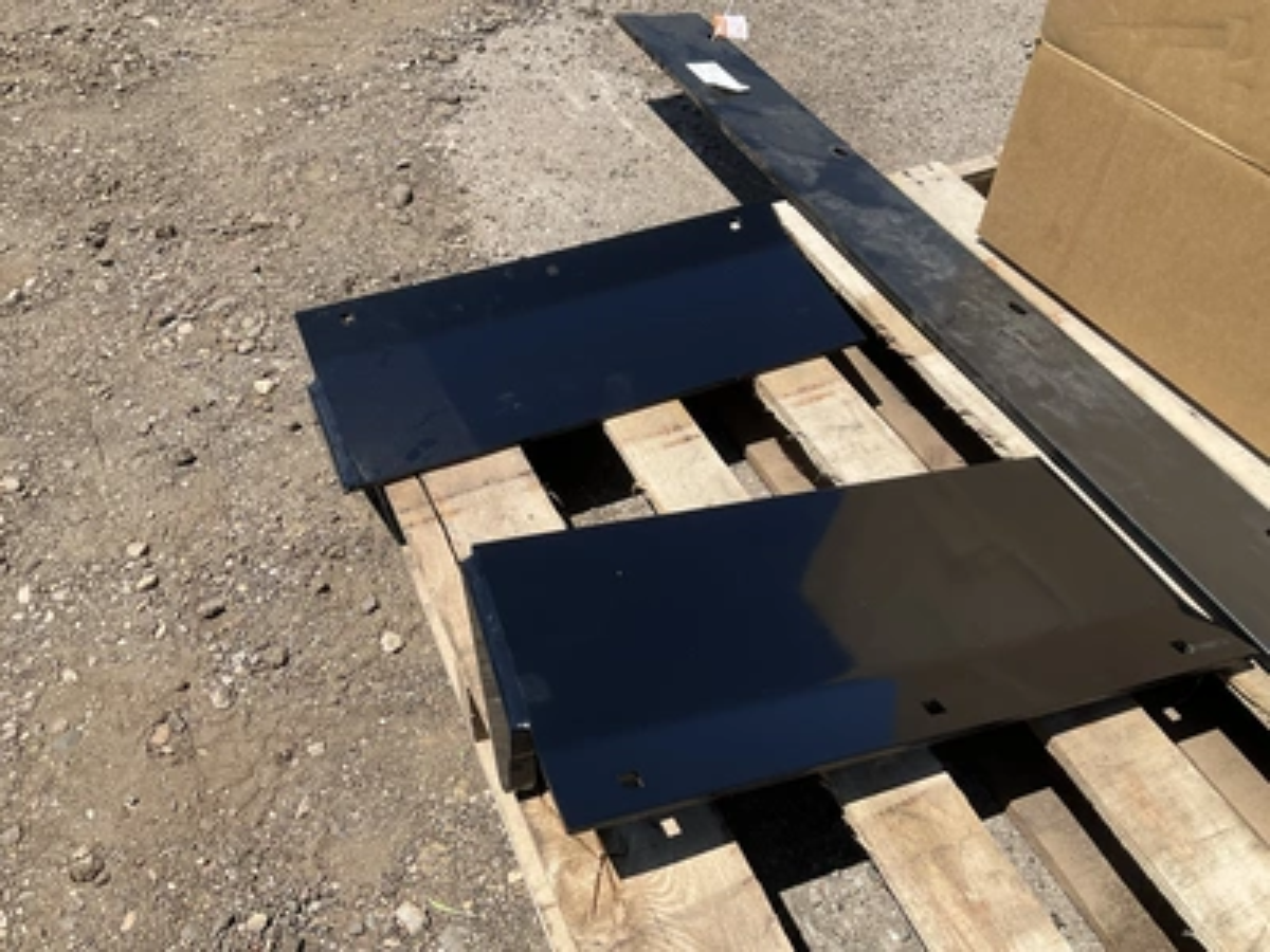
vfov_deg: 48.2
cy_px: 476
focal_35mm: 29
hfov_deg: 61.7
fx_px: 1064
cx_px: 635
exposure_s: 1/1786
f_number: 1.8
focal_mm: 3
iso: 25
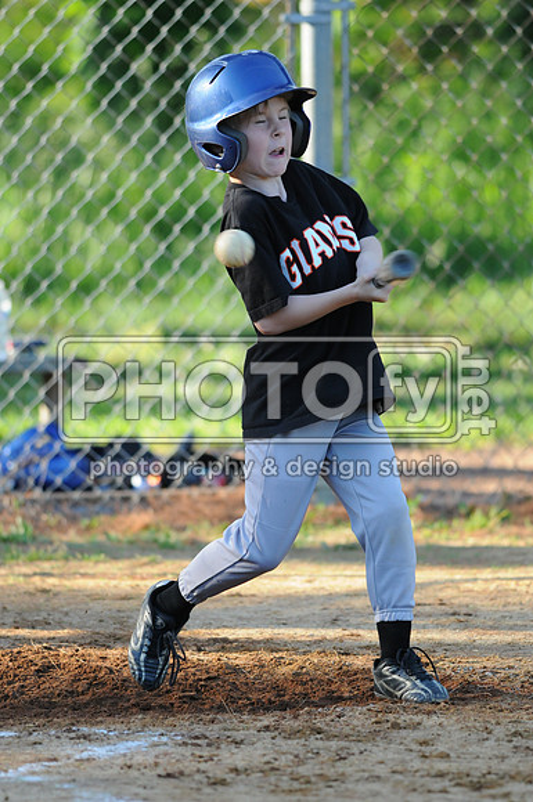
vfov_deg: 4.6
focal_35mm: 450
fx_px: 10023
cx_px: 266
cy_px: 401
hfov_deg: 3.0
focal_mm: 300
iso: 800
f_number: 4
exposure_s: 1/800
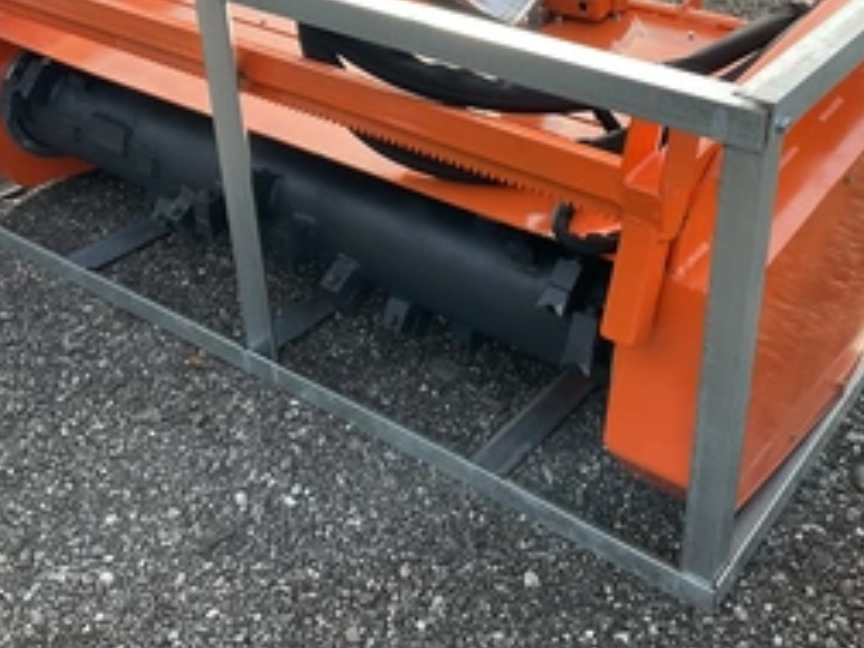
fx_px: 1148
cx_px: 483
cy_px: 171
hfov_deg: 41.2
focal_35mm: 46
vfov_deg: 31.0
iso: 25
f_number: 1.8
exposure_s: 1/482
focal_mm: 3
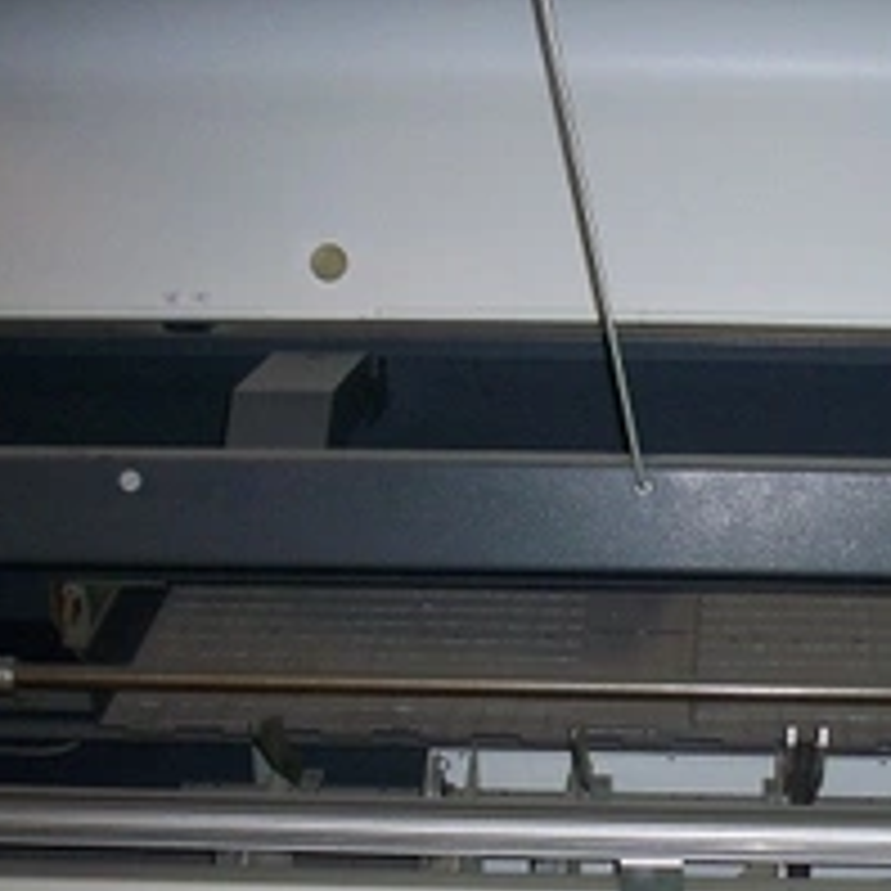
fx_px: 1980
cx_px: 698
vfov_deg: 25.1
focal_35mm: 68
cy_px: 670
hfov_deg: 25.0
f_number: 3.5
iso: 200
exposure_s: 1/60
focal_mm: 6.3
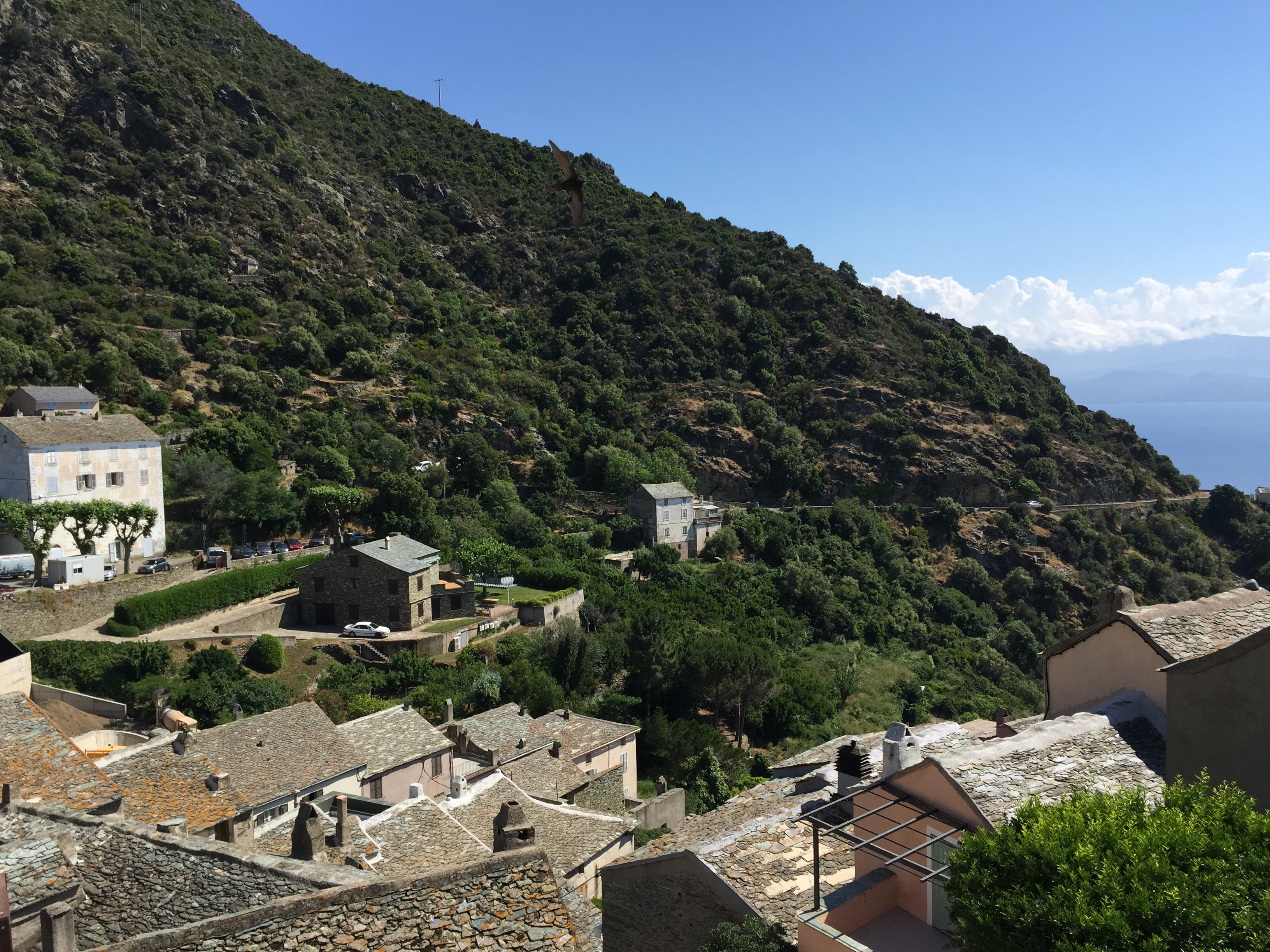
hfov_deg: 61.7
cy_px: 476
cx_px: 635
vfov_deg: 48.2
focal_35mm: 29
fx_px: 1064
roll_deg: -0.2
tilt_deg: -3.1
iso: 32
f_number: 2.2
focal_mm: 4.15
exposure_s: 1/2083
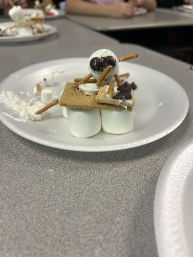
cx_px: 96
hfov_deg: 53.1
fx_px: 193
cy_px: 128
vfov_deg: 67.3
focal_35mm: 26
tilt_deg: -37.8
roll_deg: -0.1
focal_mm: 5.7
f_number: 1.5
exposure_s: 1/60
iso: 80
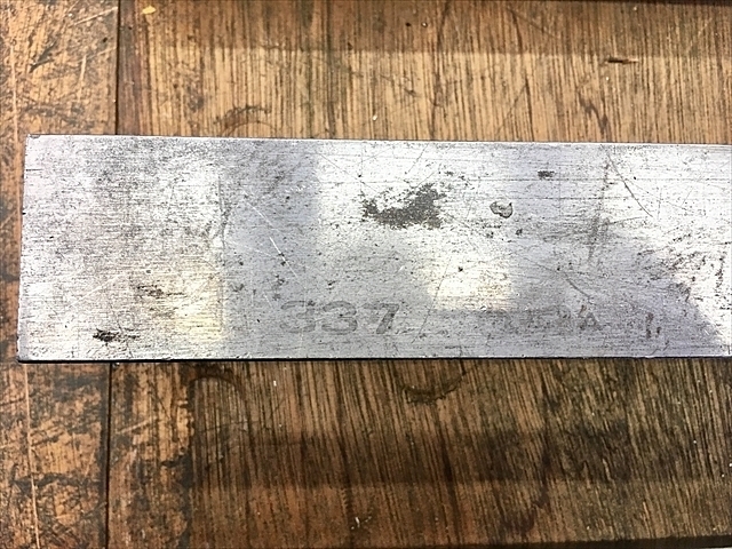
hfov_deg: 61.7
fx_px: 613
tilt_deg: -84.5
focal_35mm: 29
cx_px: 366
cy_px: 274
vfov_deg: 48.2
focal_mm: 4.15
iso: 80
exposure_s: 1/30
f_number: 2.2
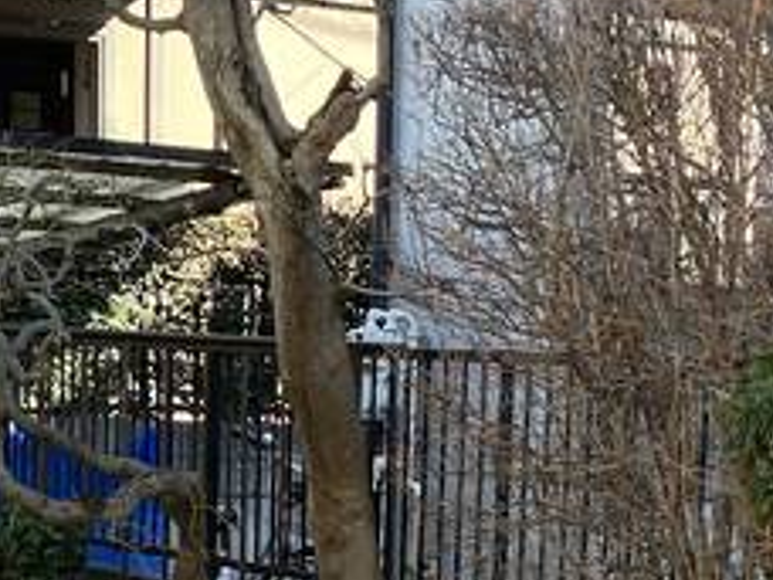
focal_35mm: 126
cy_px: 1150
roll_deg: -1.0
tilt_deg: -15.5
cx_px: 590
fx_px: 2814
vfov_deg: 10.8
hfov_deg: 15.6
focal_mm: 3.99
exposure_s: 1/124
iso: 20
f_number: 1.8
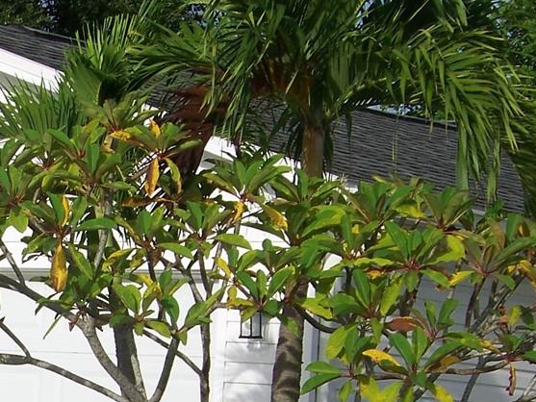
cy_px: 501
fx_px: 3469
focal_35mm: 224
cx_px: -77
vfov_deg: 6.6
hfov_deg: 8.7
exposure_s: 1/500
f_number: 4.5
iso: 64
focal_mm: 13.2
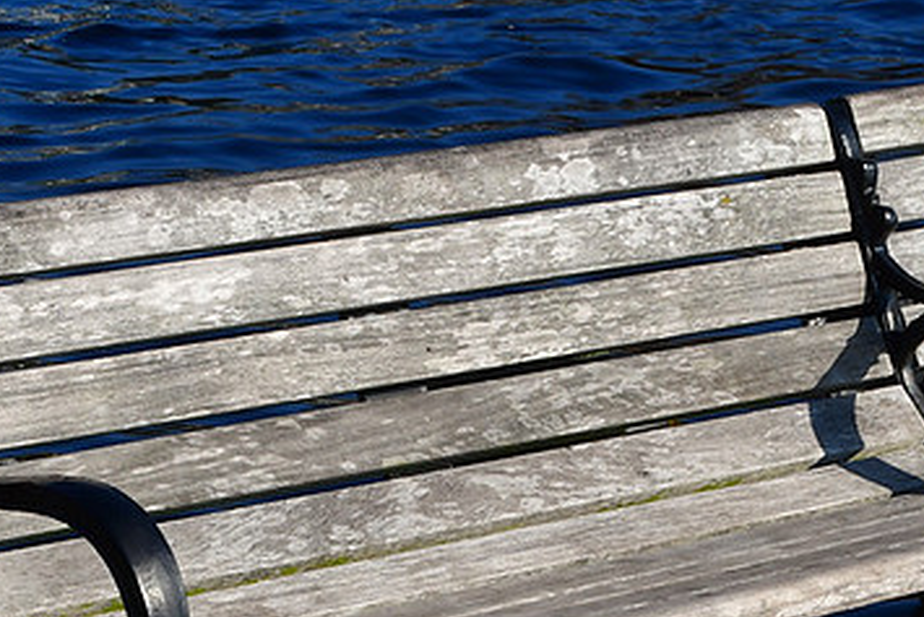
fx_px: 5007
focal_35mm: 195
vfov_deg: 7.0
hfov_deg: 10.5
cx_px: 875
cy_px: 583
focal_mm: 42
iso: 200
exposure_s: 1/200
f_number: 16
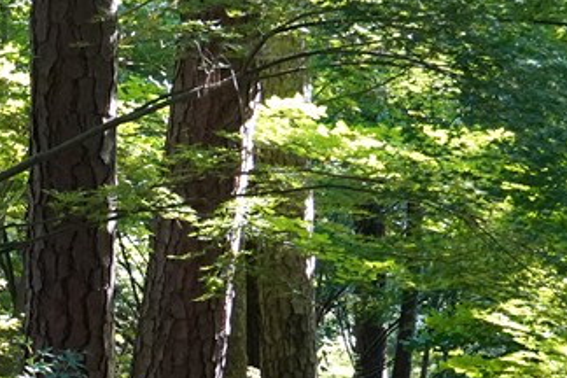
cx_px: -1099
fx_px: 3402
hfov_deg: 8.2
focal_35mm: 216
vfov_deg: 6.4
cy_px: 268
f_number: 6.3
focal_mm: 35
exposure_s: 1/100
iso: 1250
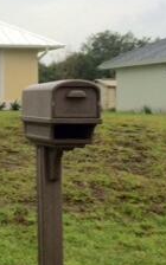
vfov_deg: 23.3
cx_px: -161
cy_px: 70
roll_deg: -0.6
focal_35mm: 88
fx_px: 637
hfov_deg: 13.0
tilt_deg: +1.5
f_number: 2.2
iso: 50
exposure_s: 1/120
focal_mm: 4.15
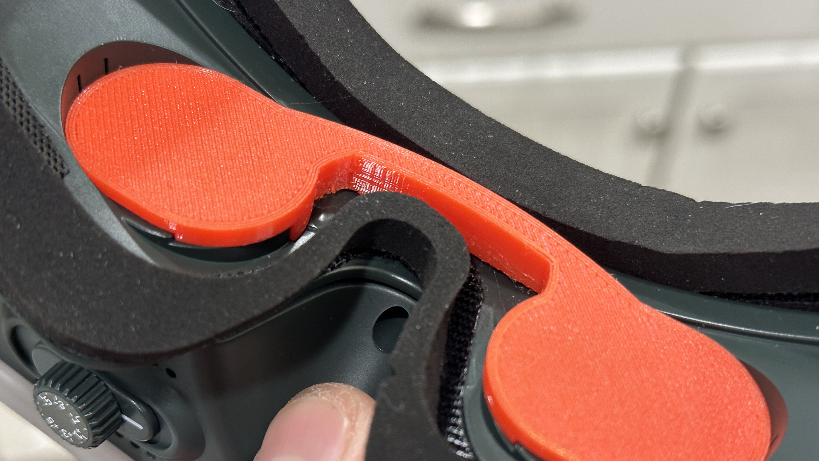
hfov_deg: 39.2
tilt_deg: -45.4
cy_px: 286
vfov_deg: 22.6
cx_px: 407
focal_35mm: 53
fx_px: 1151
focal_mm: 6.86
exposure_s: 1/60
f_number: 1.78
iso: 125
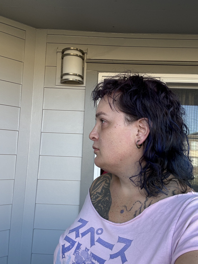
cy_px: 132
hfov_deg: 46.8
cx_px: 99
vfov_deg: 60.0
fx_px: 229
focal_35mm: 30
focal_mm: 2.69
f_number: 1.9
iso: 25
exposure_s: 1/122
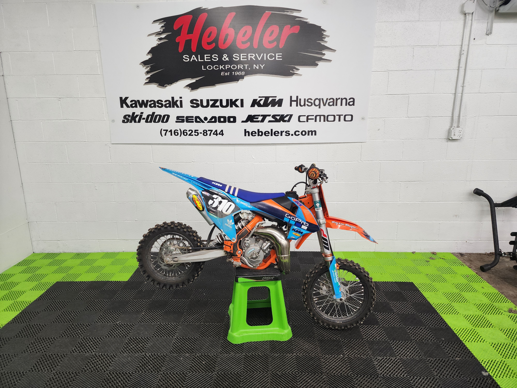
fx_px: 344
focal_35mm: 23
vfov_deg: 58.9
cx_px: 258
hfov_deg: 73.9
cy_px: 194
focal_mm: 6.4
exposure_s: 1/120
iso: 200
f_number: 1.8
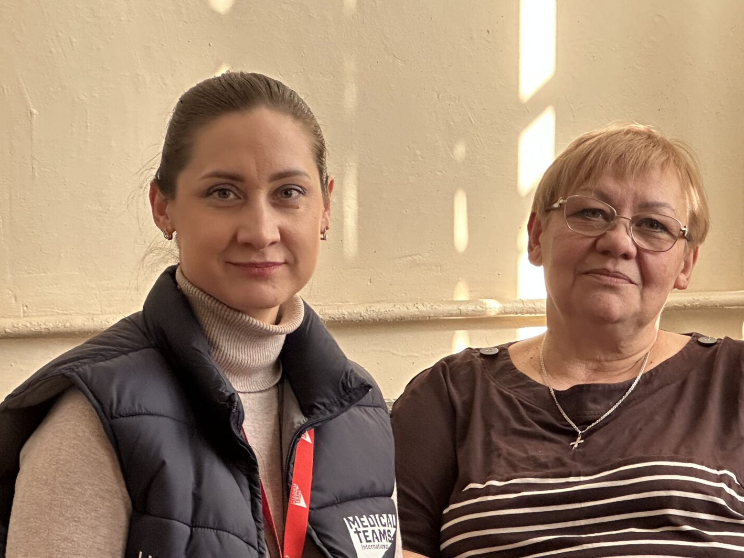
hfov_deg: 14.2
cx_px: 476
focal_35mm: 139
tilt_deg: -4.5
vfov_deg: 10.7
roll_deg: -0.3
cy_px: 415
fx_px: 2988
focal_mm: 9
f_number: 2.8
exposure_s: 1/99
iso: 160
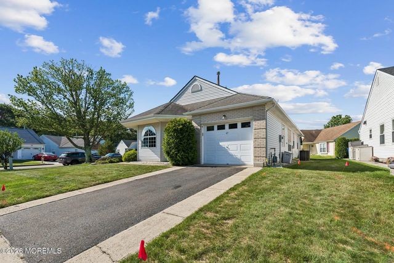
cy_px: 132
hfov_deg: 100.4
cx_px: 197
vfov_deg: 77.4
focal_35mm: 15
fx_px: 164
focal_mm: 15
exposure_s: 1/800
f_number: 7.1
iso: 200
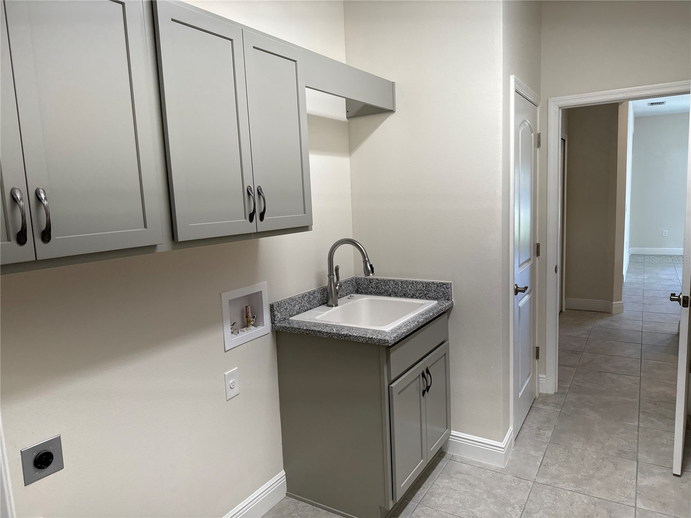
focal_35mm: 24
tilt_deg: -8.0
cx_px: 346
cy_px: 259
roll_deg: +2.7
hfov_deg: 71.6
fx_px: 479
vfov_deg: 56.8
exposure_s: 1/120
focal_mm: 6.86
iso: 100
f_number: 1.78
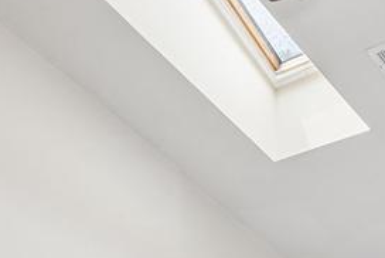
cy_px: 525
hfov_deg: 27.3
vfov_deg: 14.9
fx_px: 792
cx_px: 221
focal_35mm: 74
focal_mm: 14
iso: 100
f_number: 9
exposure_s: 1/13
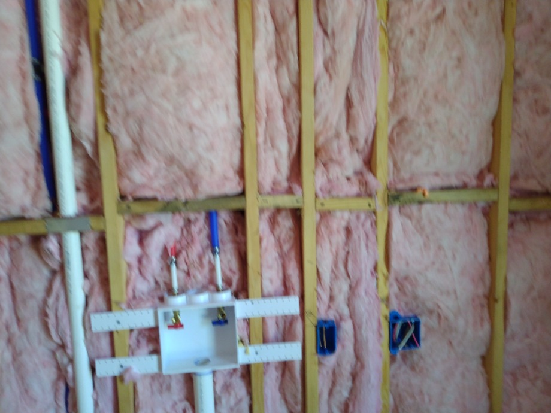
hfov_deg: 81.7
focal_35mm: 20
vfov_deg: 66.0
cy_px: 206
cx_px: 276
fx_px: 318
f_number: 2
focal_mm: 3.54
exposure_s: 1/30
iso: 236
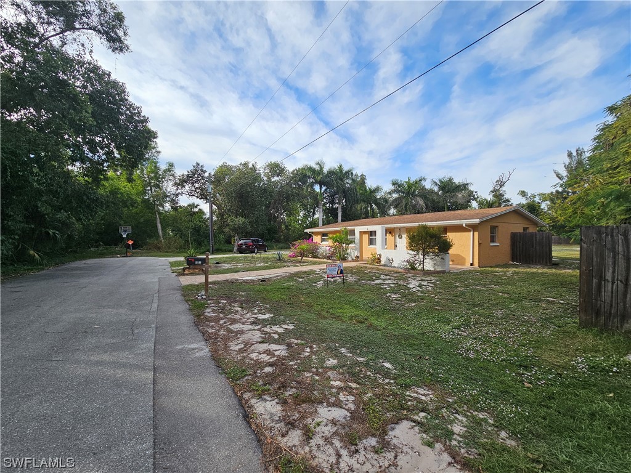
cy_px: 236
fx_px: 237
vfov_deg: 89.9
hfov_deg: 106.2
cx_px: 316
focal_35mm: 13
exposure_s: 1/1311
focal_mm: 2.2
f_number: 2.2
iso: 50
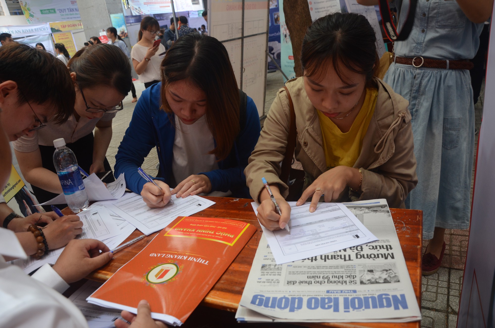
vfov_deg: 47.7
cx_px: 248
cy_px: 164
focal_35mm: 27
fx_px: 371
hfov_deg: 67.5
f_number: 6.3
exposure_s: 1/50
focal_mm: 18
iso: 500
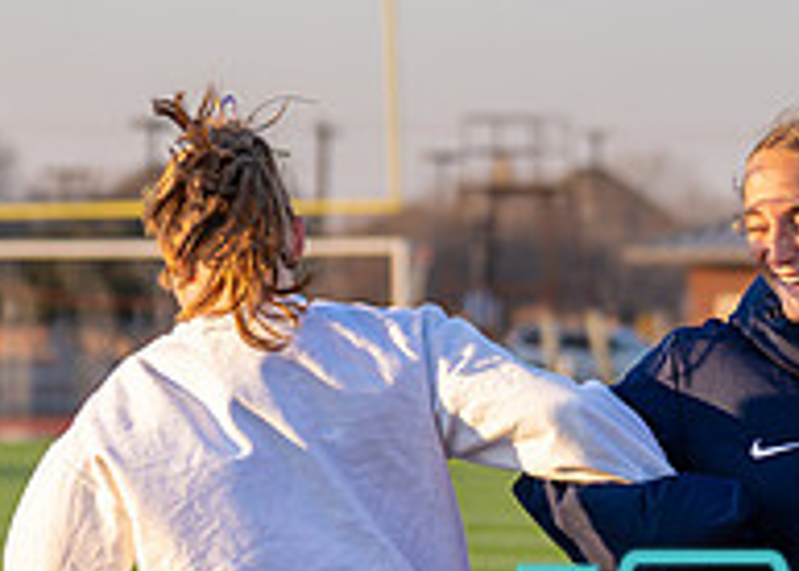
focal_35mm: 279
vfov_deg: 5.1
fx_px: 6333
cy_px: 650
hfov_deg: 7.2
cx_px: 663
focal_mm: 70
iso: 400
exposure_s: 1/2000
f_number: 2.8
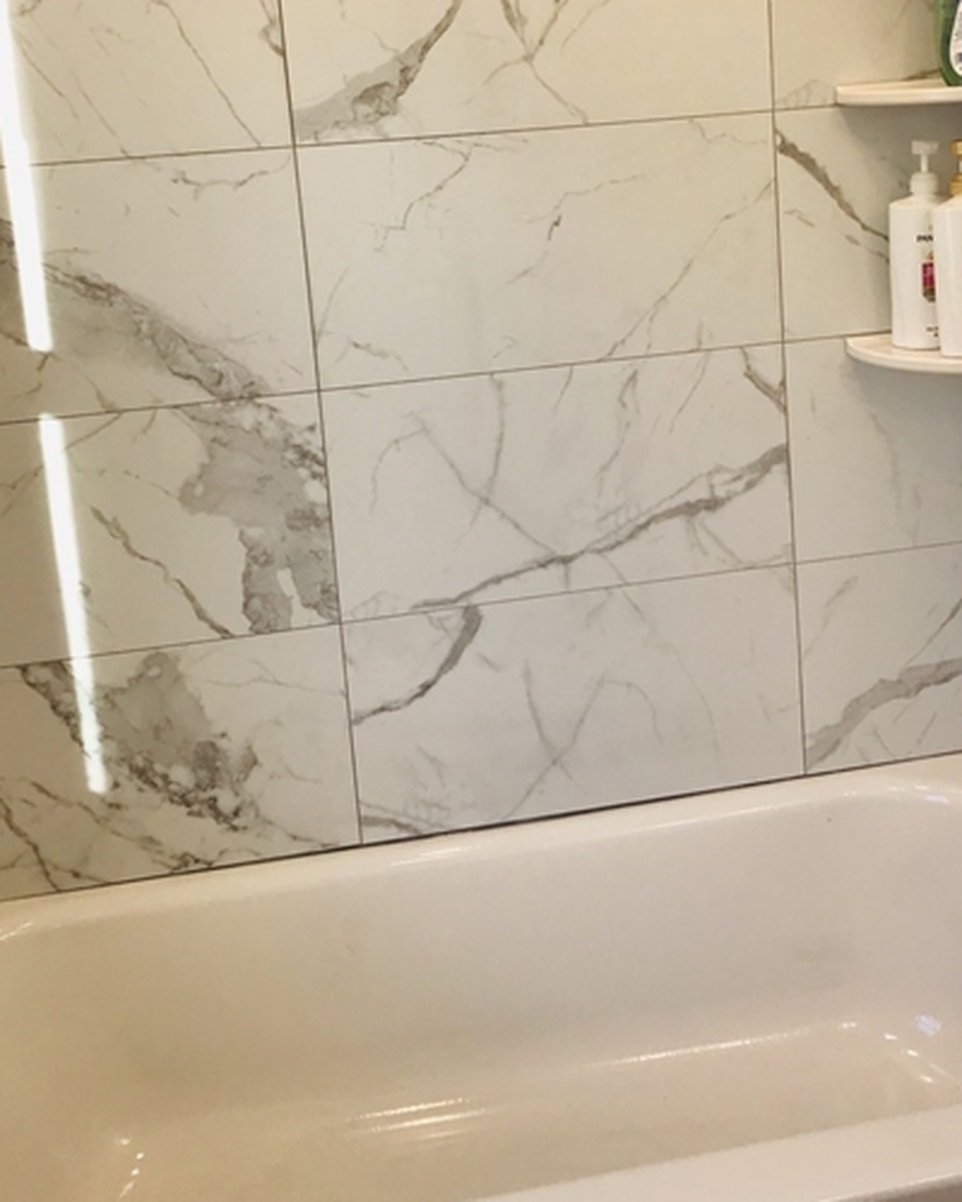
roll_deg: +4.2
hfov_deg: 35.6
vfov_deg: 42.7
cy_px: 329
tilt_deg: -9.3
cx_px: 570
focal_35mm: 42
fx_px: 1495
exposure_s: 1/120
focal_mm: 3.99
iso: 40
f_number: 1.8
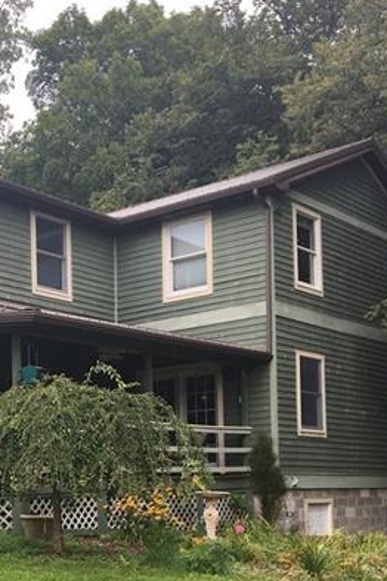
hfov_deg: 22.5
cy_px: 461
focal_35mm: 59
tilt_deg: +2.9
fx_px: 951
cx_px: 53
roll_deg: +0.9
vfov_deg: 33.0
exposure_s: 1/370
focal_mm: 4.15
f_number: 2.2
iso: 25
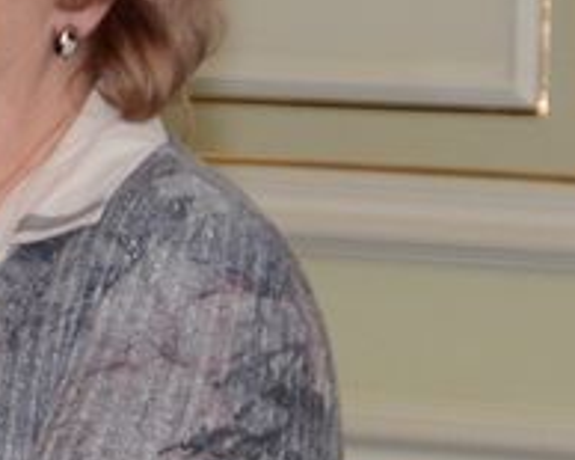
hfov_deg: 3.1
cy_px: 640
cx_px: 231
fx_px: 10716
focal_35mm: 630
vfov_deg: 2.5
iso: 800
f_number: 5.3
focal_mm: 62
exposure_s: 1/200
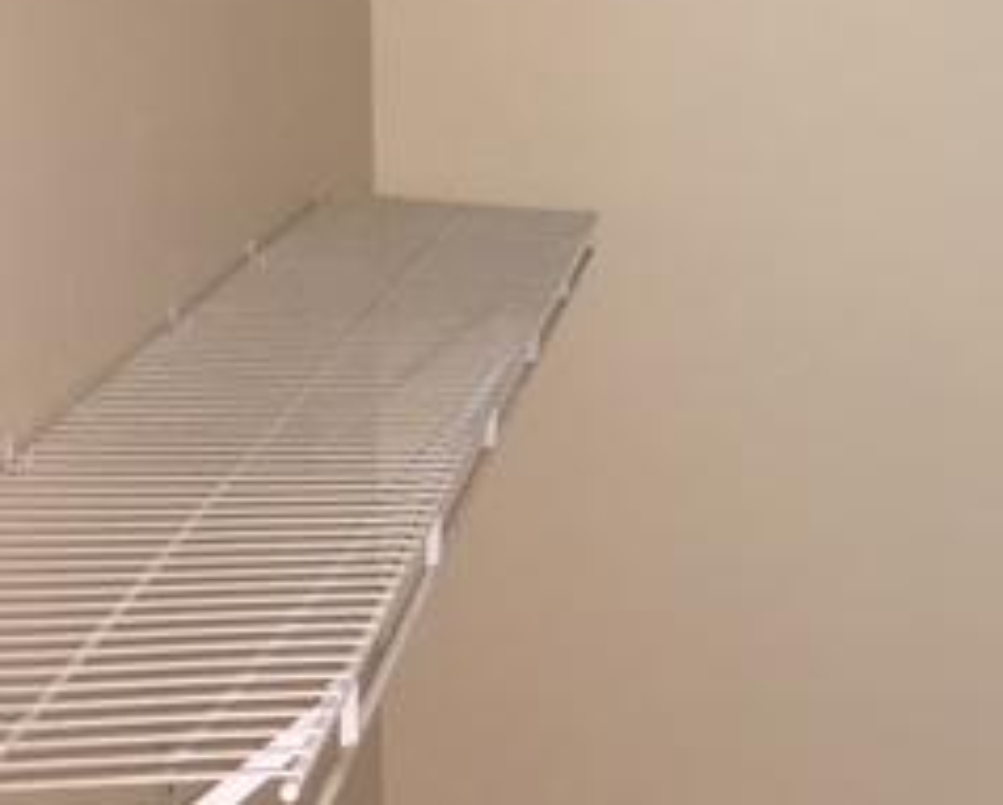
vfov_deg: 20.1
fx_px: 2259
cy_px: 207
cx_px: 1079
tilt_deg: -9.5
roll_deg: -2.4
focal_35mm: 76
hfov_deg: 23.6
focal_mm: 4.15
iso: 125
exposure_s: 1/16
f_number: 2.2
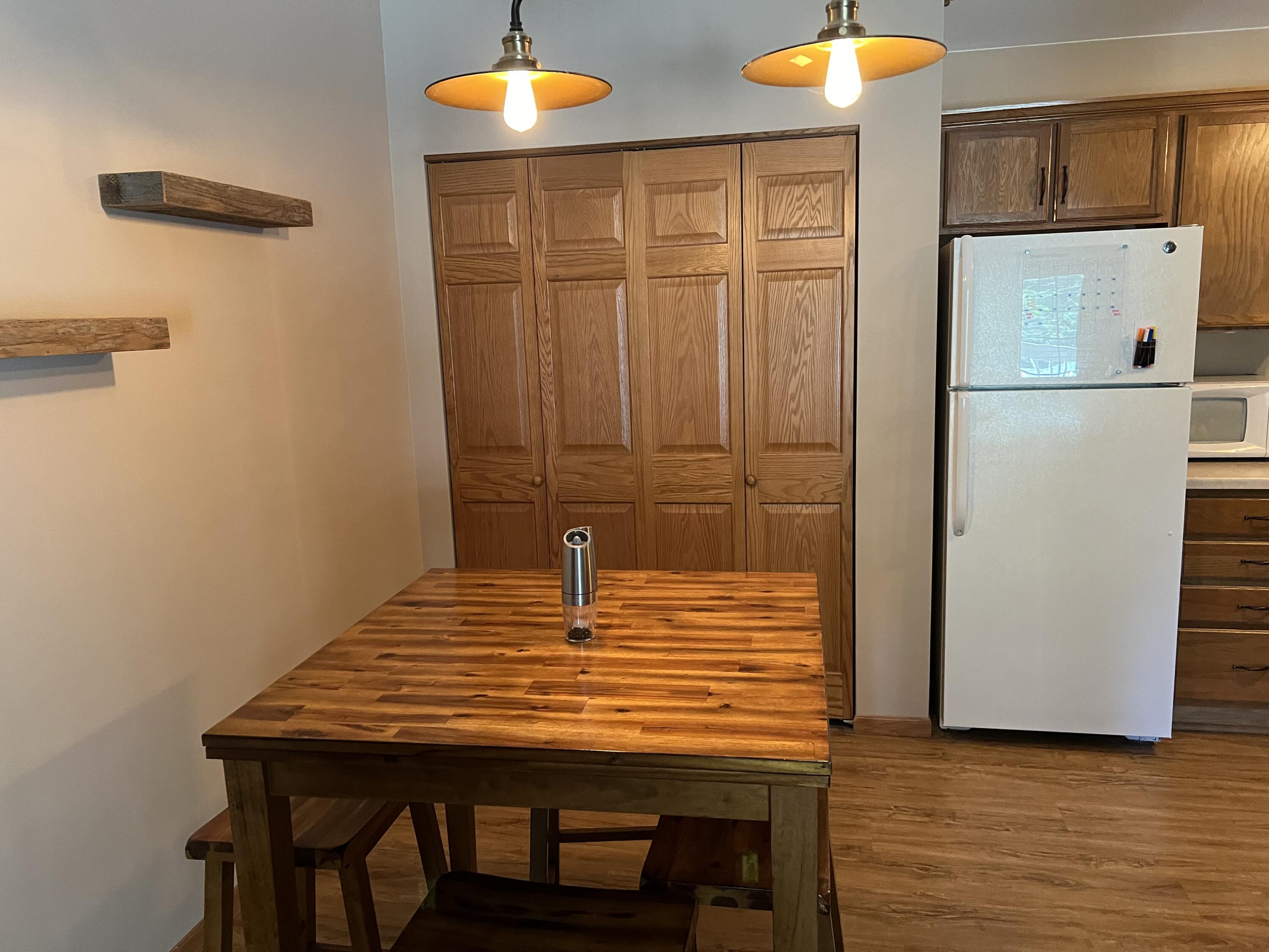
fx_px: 953
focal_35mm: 26
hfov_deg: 67.3
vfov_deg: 53.1
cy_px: 476
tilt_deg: -10.2
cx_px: 634
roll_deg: +2.4
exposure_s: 1/60
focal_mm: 5.7
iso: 320
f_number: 1.5
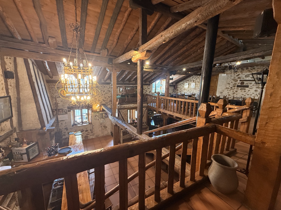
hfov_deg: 102.1
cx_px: 140
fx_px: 114
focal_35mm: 14
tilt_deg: -8.7
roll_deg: -1.6
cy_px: 105
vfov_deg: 85.7
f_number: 2.2
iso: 400
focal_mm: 2.22
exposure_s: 1/100
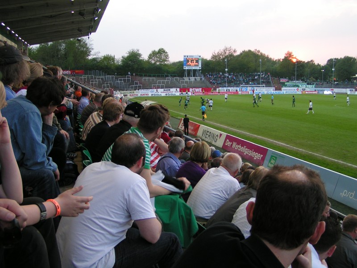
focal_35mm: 38
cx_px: 178
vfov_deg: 37.7
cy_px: 134
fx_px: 392
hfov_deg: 49.0
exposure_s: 1/50
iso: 50
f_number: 2.8
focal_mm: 5.8
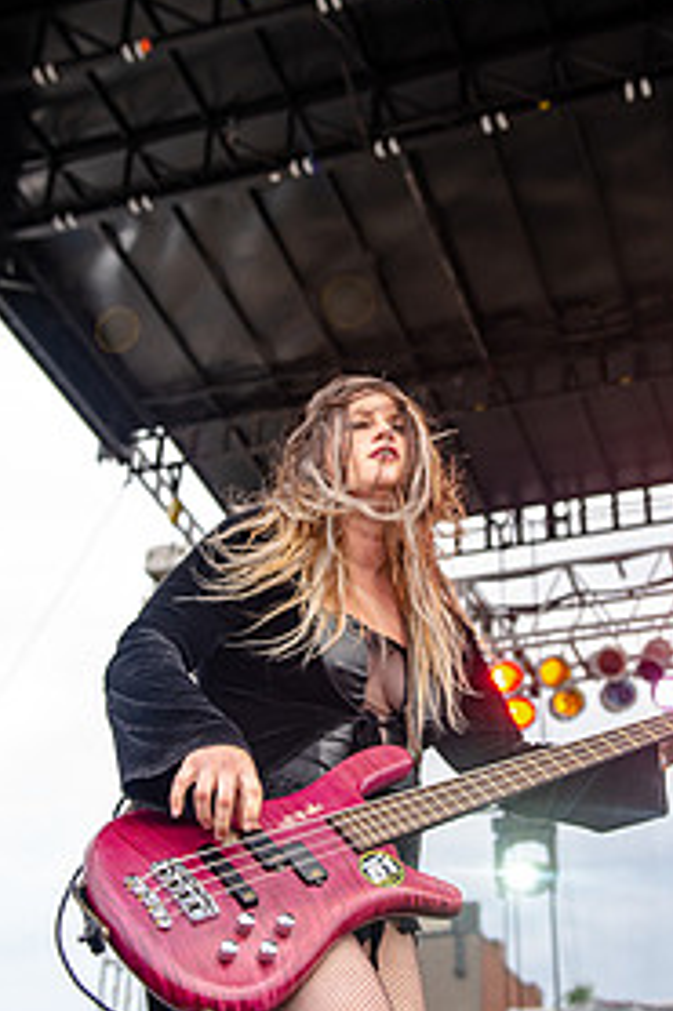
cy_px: 531
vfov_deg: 36.3
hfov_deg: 24.5
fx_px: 1544
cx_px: 422
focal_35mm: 55
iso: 200
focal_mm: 34
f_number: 3.2
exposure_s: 1/320
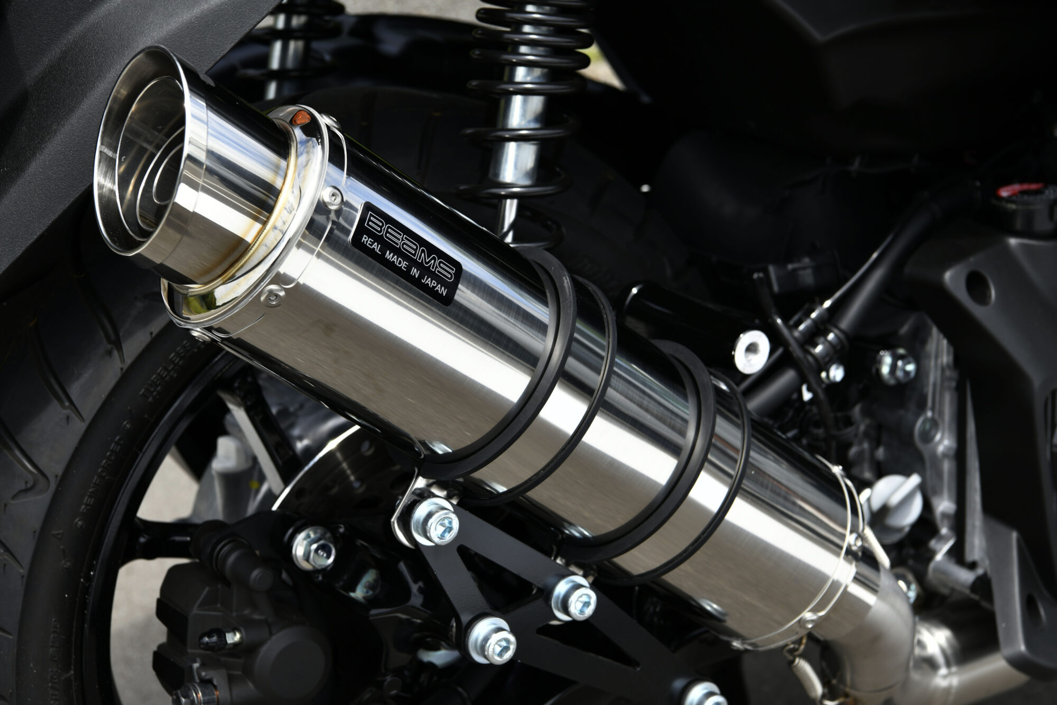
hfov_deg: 28.8
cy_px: 352
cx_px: 528
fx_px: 2055
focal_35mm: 70
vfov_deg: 19.5
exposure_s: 1/250
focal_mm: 70
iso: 160
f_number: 10
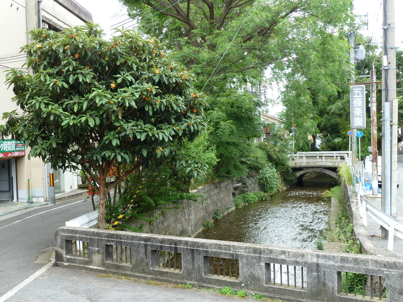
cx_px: 202
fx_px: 559
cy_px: 151
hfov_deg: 39.7
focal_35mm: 48
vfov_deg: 30.3
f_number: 3.8
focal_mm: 7.9
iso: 80
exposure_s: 1/60
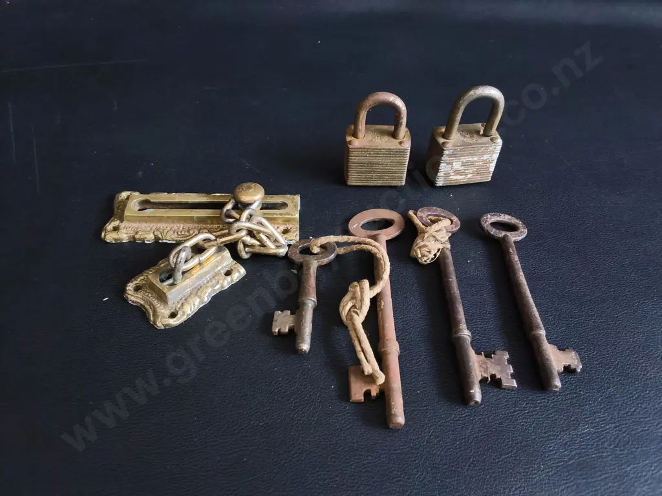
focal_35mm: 27
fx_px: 516
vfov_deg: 51.4
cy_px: 248
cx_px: 331
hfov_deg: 65.3
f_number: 2
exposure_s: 1/100
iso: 250
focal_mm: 2.87
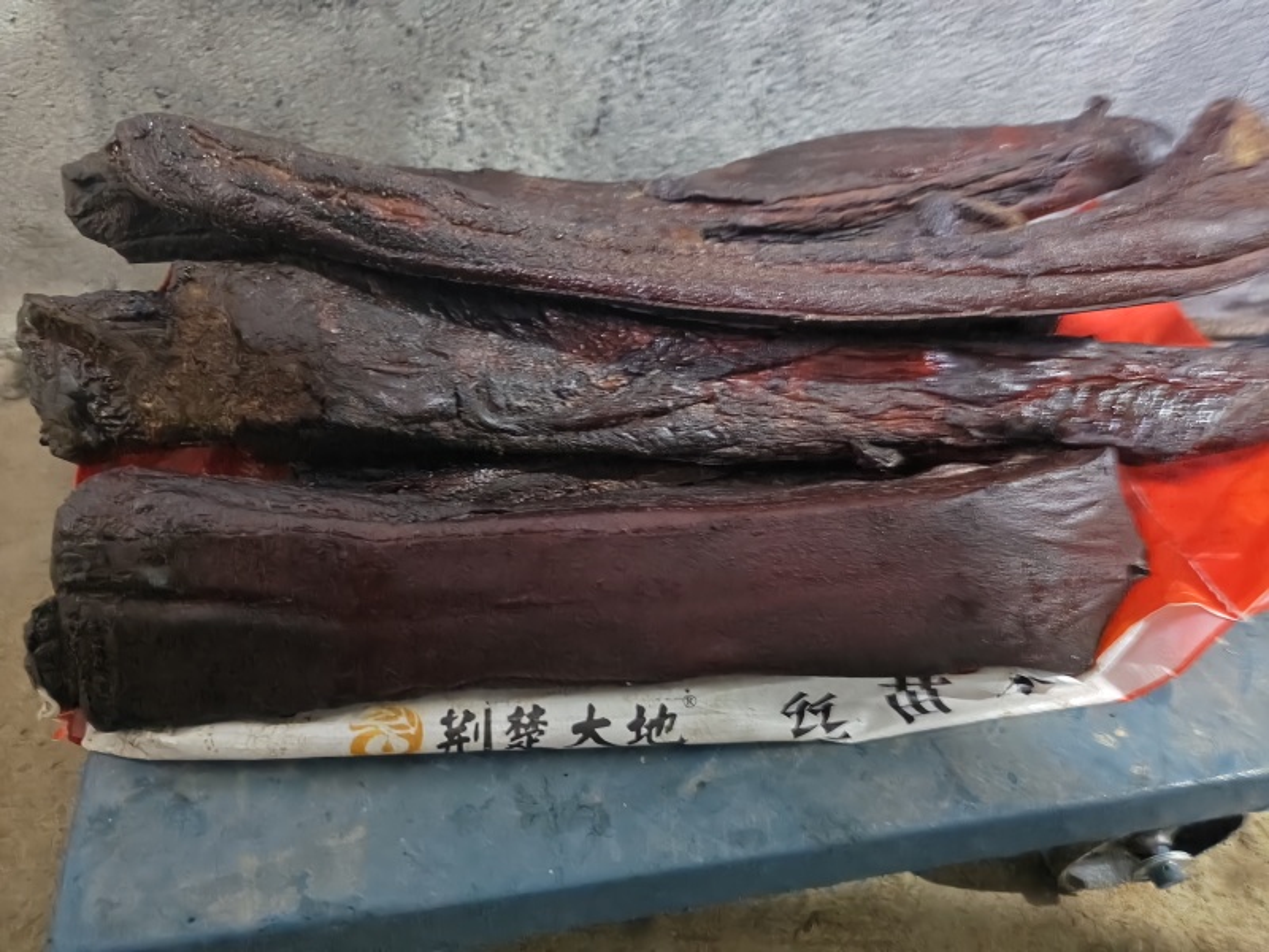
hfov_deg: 73.9
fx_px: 843
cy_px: 476
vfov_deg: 58.9
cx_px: 634
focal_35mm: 23
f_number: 1.88
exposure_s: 1/20
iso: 4632
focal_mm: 5.56
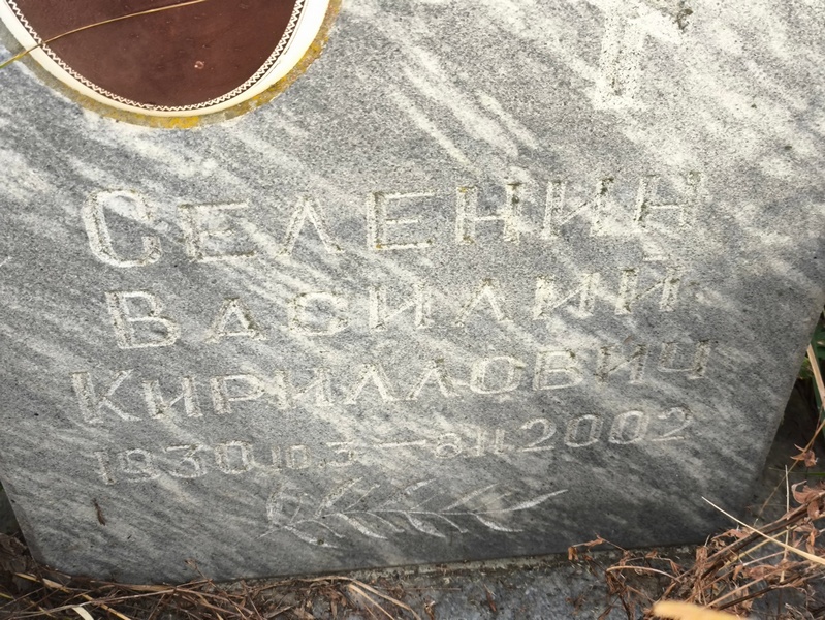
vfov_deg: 29.1
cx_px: 412
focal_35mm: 50
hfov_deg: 38.2
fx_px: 1192
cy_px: 310
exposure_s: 1/60
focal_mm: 4.71
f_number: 1.7
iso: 64
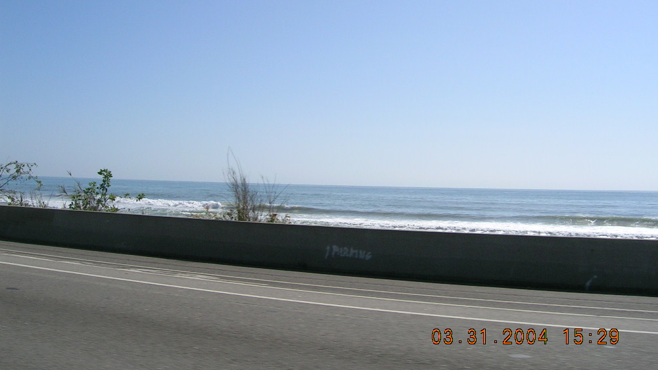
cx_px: 335
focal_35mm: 39
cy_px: 137
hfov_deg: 51.6
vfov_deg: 30.3
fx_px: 680
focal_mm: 5.4
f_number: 4.8
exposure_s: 1/742
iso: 50
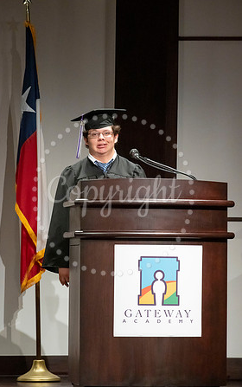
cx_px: 113
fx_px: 2160
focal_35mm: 205
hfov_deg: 6.4
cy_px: 194
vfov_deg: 10.2
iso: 6400
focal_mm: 200
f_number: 8
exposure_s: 1/200
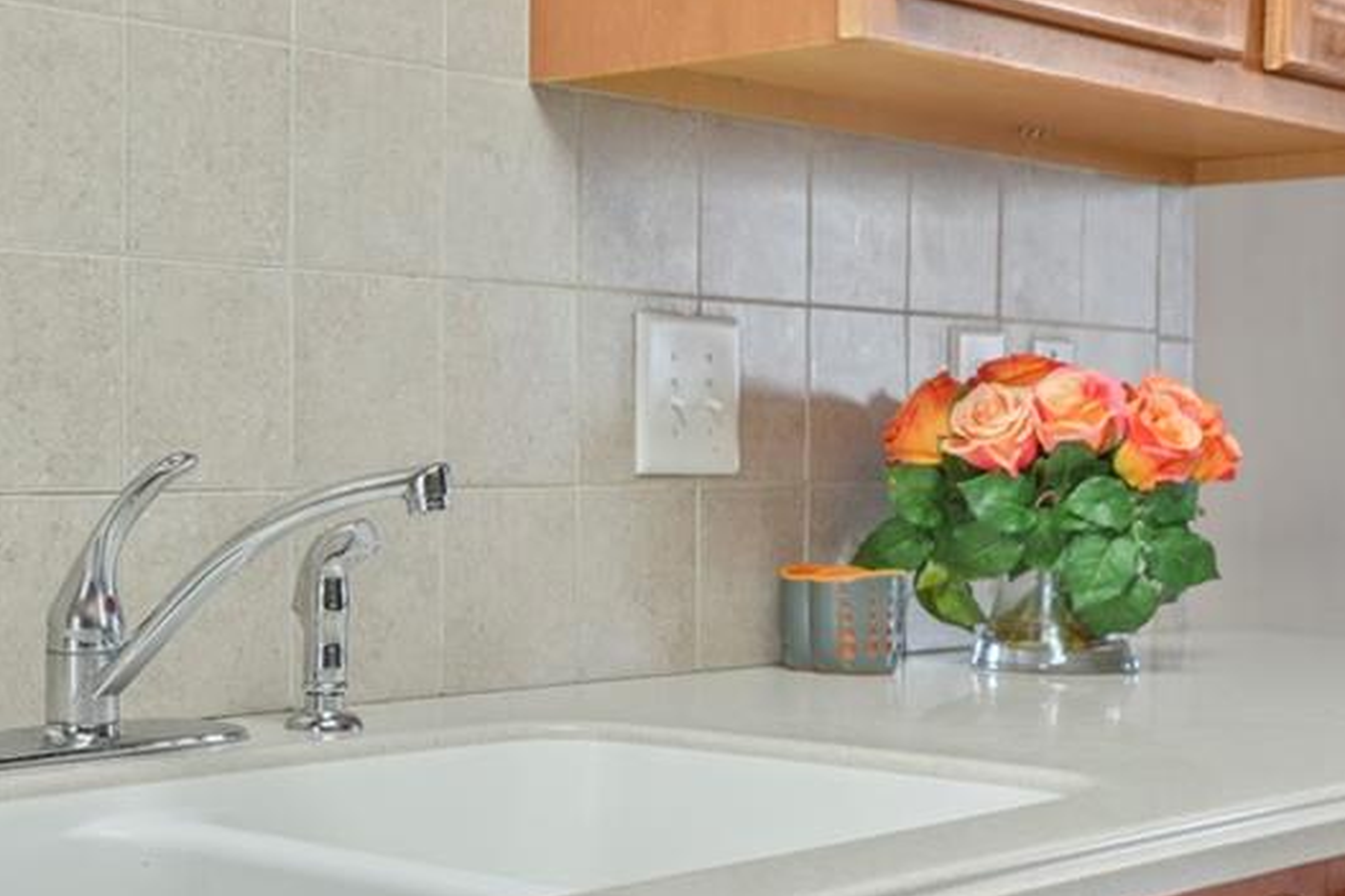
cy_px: 513
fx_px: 2540
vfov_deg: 20.0
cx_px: 283
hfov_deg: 29.1
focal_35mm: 68
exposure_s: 1/2
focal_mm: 35
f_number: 8
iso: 320
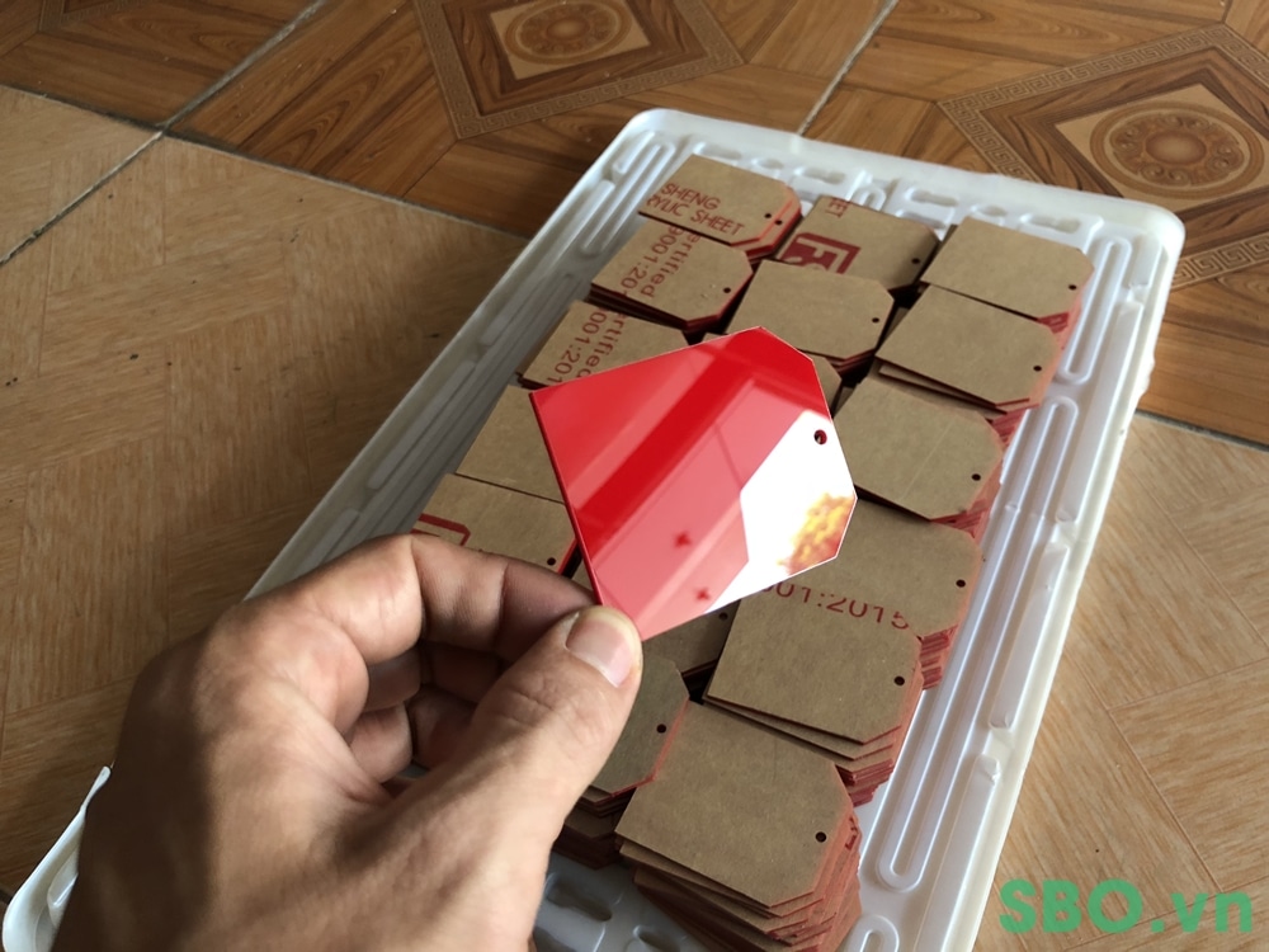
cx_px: 634
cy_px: 476
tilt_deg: -51.1
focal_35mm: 28
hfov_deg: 63.4
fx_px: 1026
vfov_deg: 49.7
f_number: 1.8
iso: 50
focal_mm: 4
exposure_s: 1/15
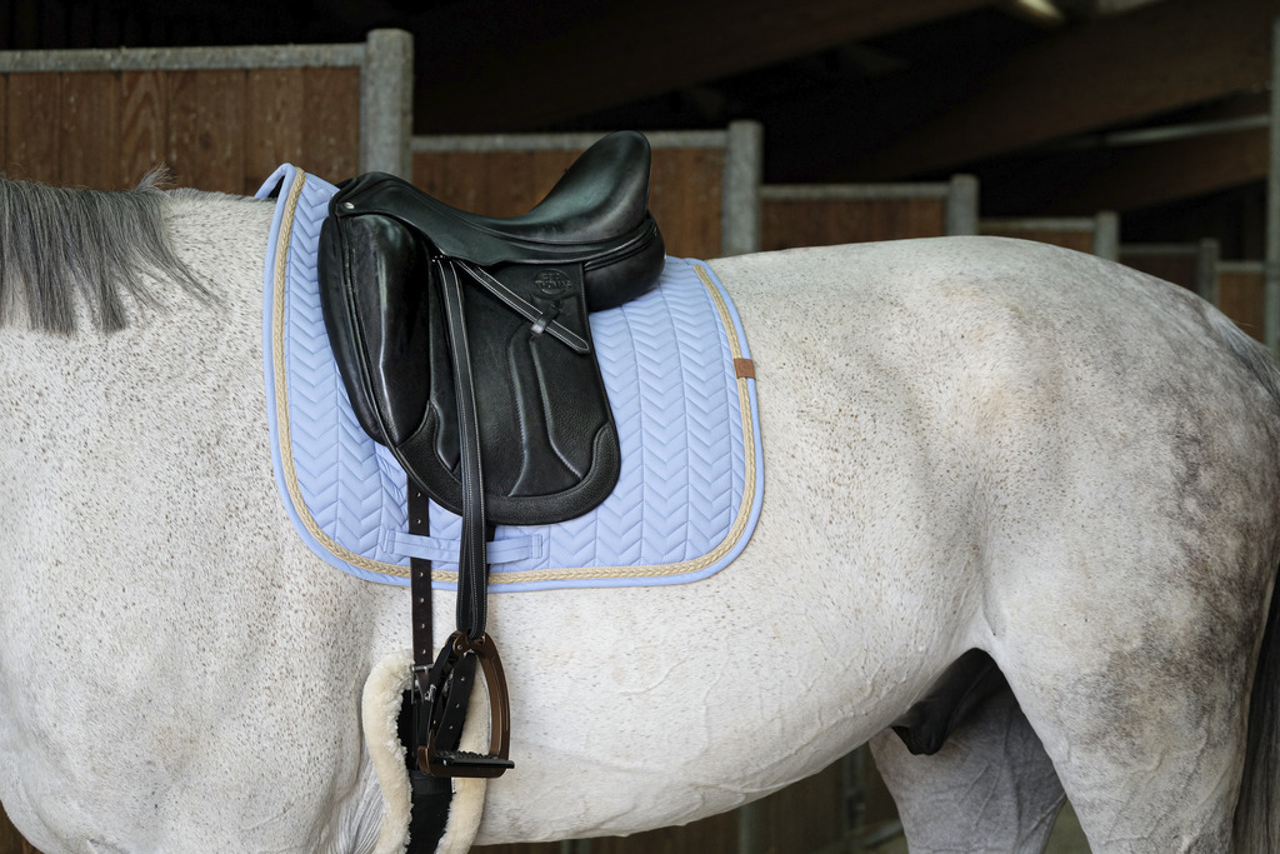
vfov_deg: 13.0
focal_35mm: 105
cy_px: 427
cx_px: 640
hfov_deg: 19.5
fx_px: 3734
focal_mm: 70
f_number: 4
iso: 1250
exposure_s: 1/500
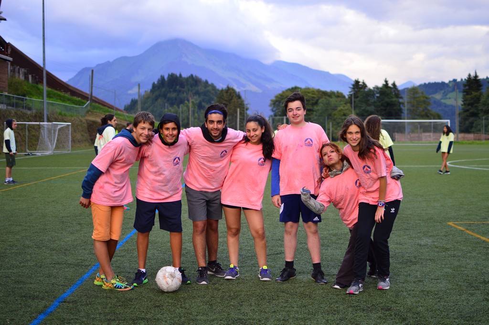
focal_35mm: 52
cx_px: 244
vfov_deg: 25.7
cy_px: 162
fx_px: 713
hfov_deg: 37.9
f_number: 1.8
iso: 200
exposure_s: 1/500
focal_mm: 35
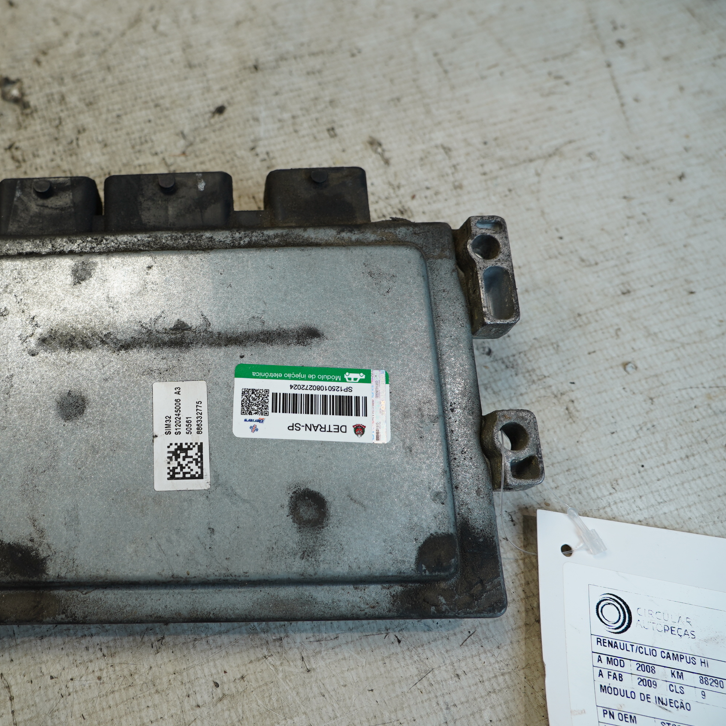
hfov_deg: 50.4
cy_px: 365
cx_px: 185
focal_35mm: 31
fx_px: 736
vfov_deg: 52.5
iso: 125
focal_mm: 16
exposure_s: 1/60
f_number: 4
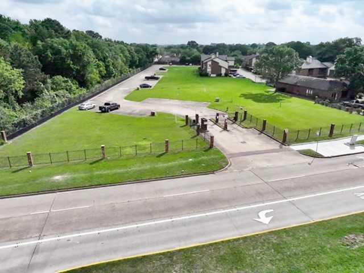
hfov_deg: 71.6
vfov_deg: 56.8
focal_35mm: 24
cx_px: 182
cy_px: 136
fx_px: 252
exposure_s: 1/2000
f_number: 7.1
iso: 6400
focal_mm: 12.29
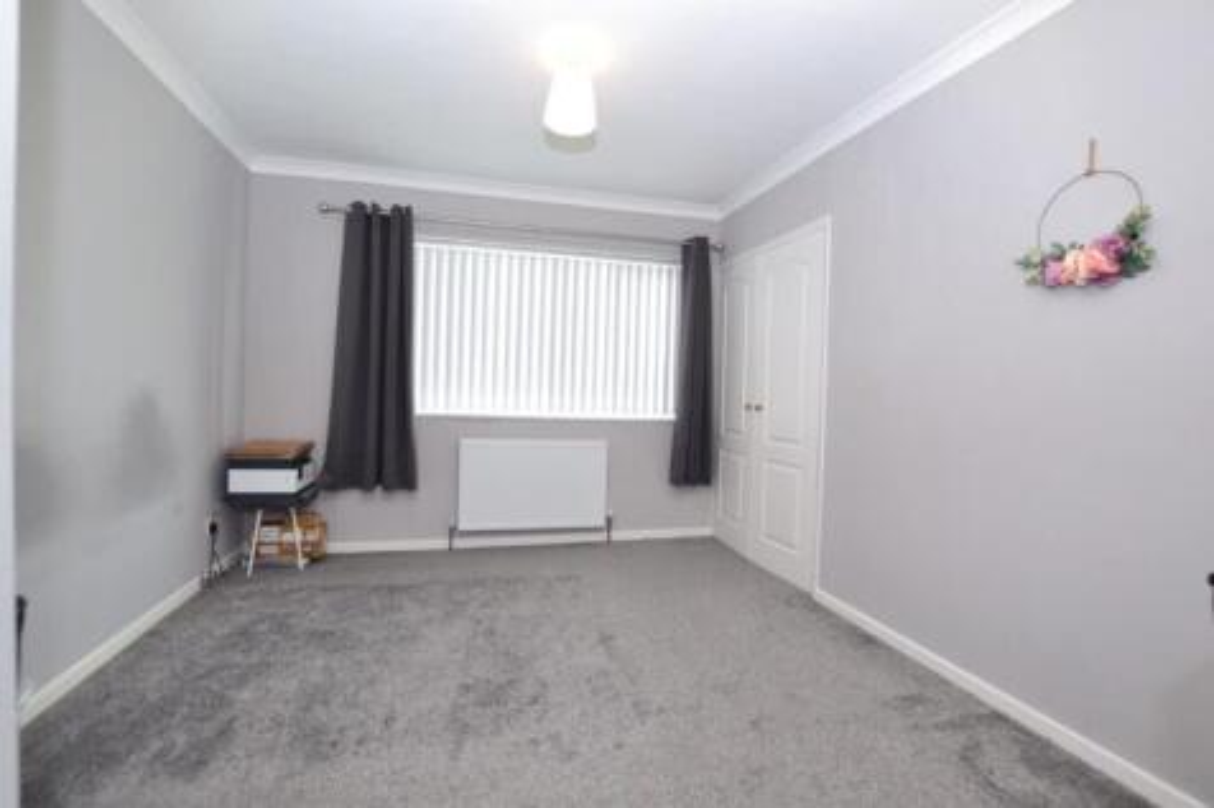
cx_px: 607
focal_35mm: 15
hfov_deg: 100.4
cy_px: 404
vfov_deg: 77.3
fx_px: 506
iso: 800
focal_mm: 10
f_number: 7.1
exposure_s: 1/60
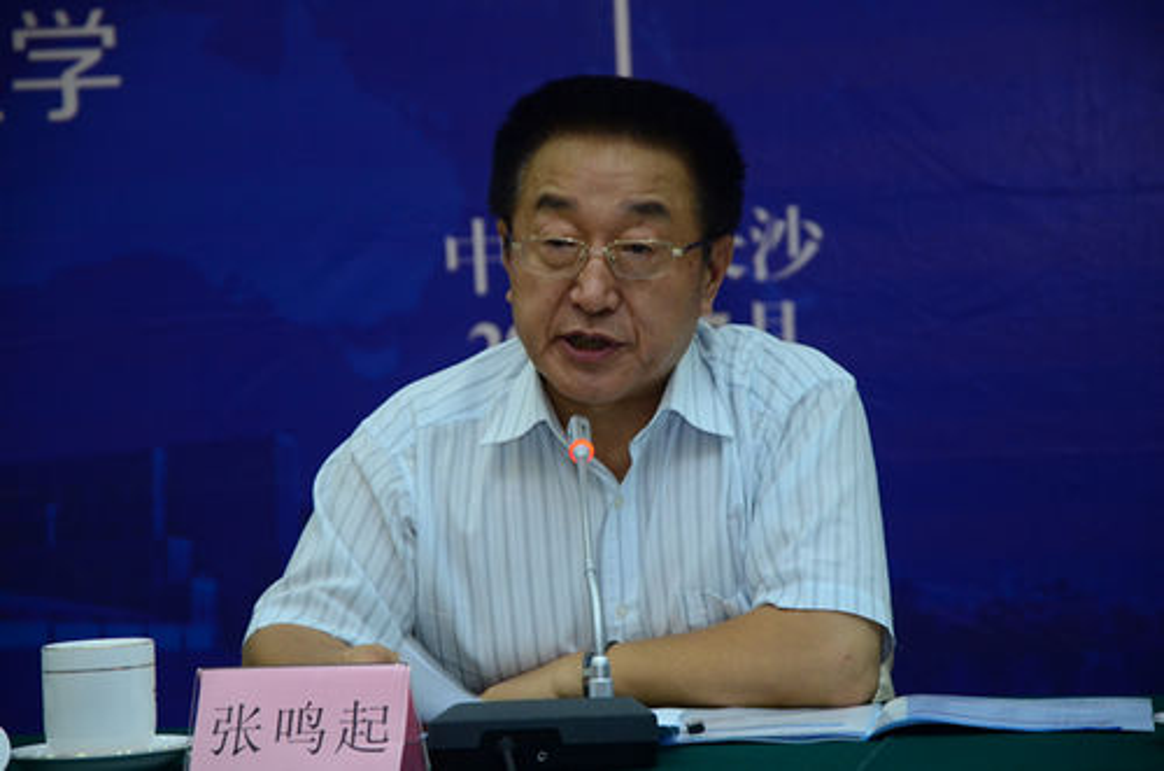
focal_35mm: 158
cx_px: 582
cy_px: 386
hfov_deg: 13.1
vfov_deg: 8.7
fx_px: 5081
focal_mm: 105
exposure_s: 1/40
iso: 800
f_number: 5.6
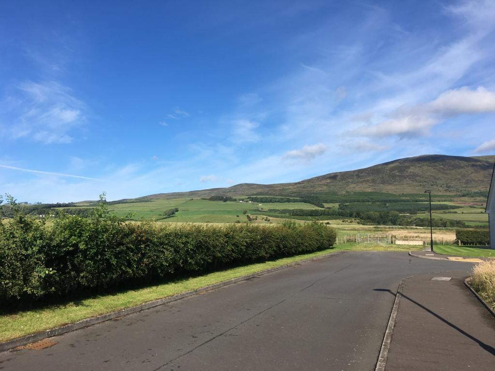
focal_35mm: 29
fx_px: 415
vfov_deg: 48.2
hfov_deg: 61.7
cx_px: 248
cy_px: 186
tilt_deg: +6.9
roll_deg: -1.5
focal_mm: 4.15
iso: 25
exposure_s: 1/1876
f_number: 2.2
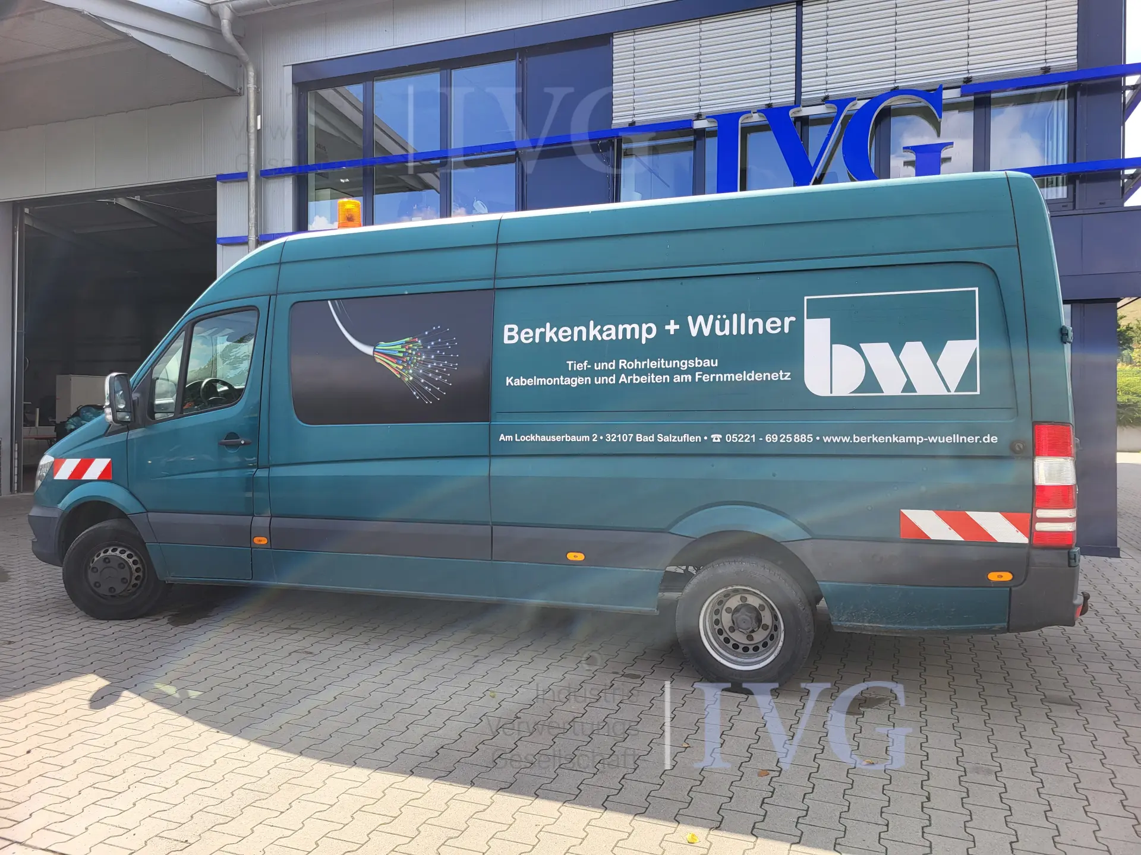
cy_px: 428
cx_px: 570
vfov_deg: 53.1
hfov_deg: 67.3
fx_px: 857
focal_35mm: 26
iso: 40
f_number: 1.8
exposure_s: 1/1081
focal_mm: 5.4
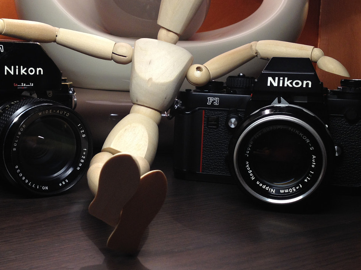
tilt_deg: -9.0
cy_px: 139
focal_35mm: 58
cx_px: 156
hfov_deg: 33.2
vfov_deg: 25.2
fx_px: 605
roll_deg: -0.7
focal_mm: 4.28
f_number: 2.4
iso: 50
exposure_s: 1/20
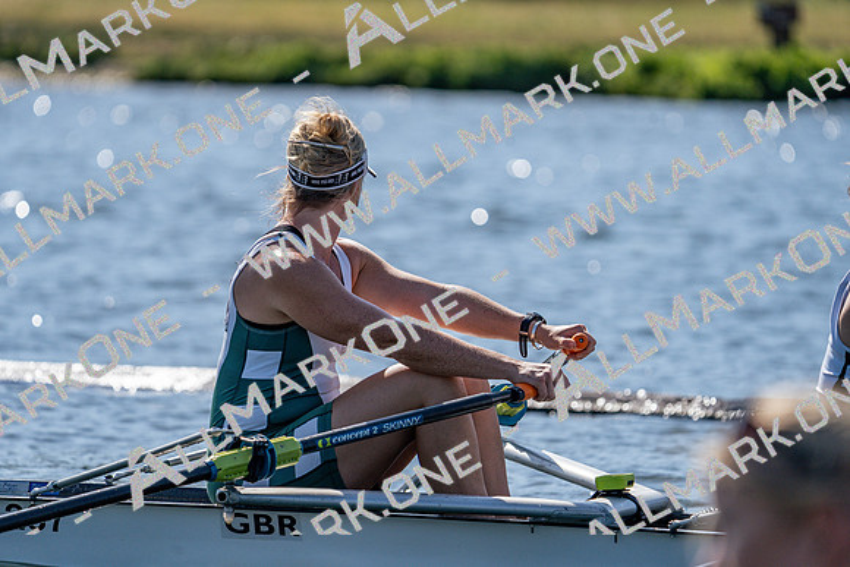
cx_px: 425
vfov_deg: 3.5
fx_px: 9163
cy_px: 284
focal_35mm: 388
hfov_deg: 5.3
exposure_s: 1/2000
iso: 250
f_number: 6.3
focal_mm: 388
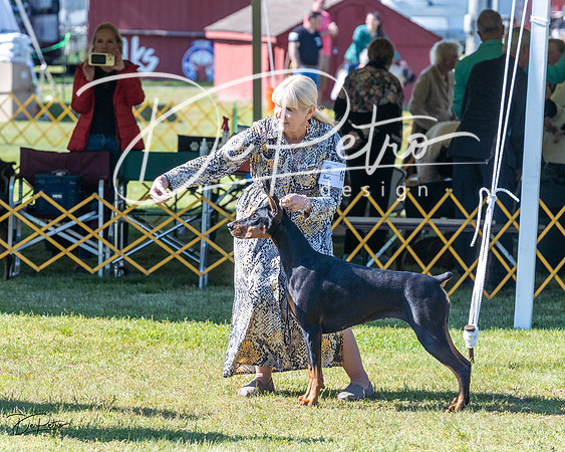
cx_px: 282
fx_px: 3765
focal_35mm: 225
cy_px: 226
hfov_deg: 8.6
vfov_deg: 6.9
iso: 1600
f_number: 6.3
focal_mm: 200
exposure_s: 1/2000
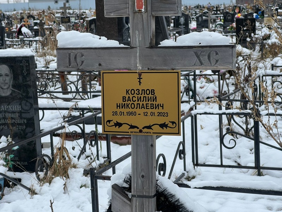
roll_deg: +2.4
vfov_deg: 19.1
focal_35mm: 77
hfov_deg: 25.3
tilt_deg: -7.9
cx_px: 141
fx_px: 627
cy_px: 106
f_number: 2.8
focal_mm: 9
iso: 50
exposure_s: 1/99
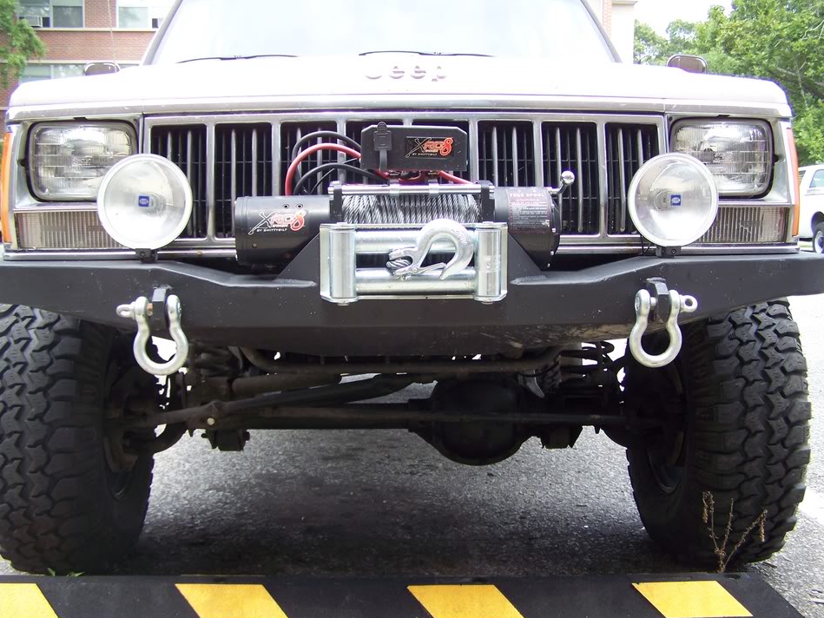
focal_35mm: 41
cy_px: 304
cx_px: 404
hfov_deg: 45.8
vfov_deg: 35.1
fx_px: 976
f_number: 2.8
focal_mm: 6.3
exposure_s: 1/125
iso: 64
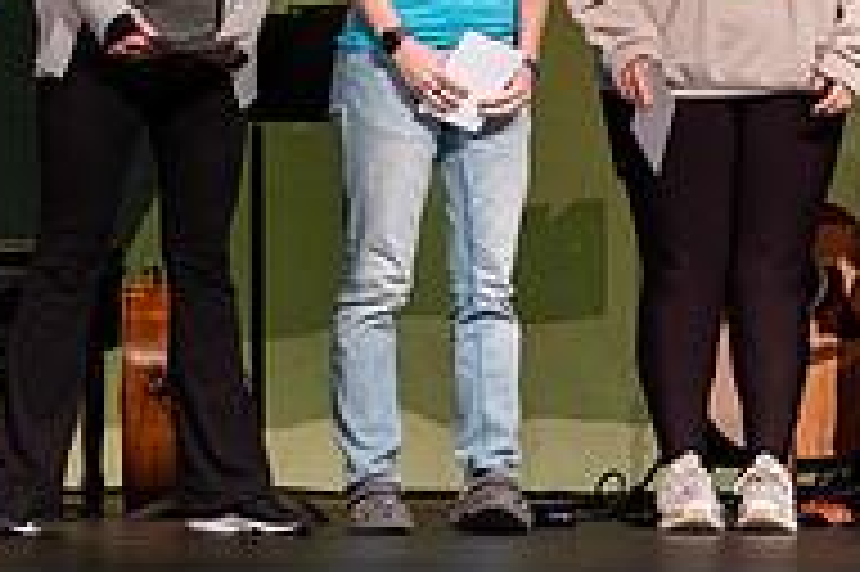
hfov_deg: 5.0
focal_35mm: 413
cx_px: 950
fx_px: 9857
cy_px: -47
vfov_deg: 3.3
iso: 800
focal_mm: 90.6
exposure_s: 1/140
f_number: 2.8
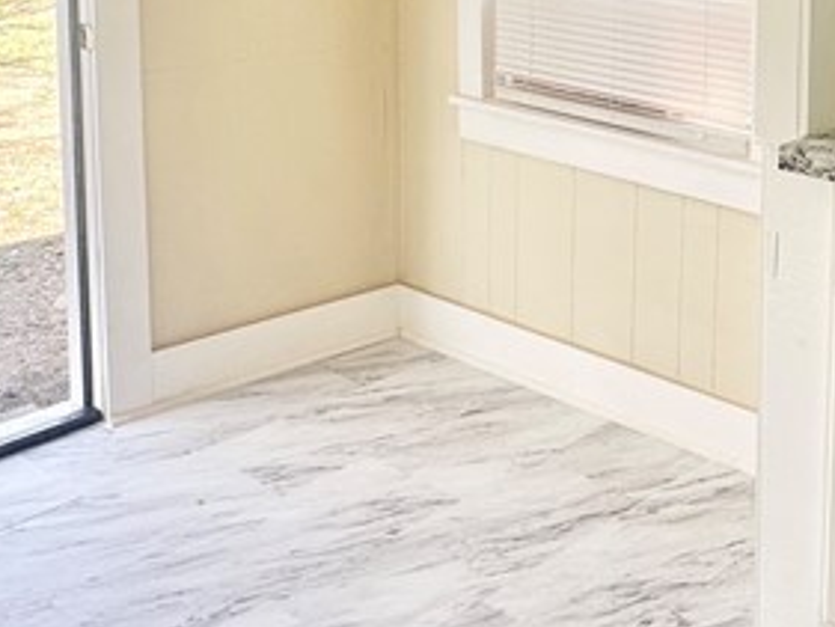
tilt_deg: -3.9
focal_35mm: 51
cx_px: 984
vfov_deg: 26.7
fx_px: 1231
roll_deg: -2.4
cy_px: -30
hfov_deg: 31.7
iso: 40
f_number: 2.2
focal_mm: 2.22
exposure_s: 1/108
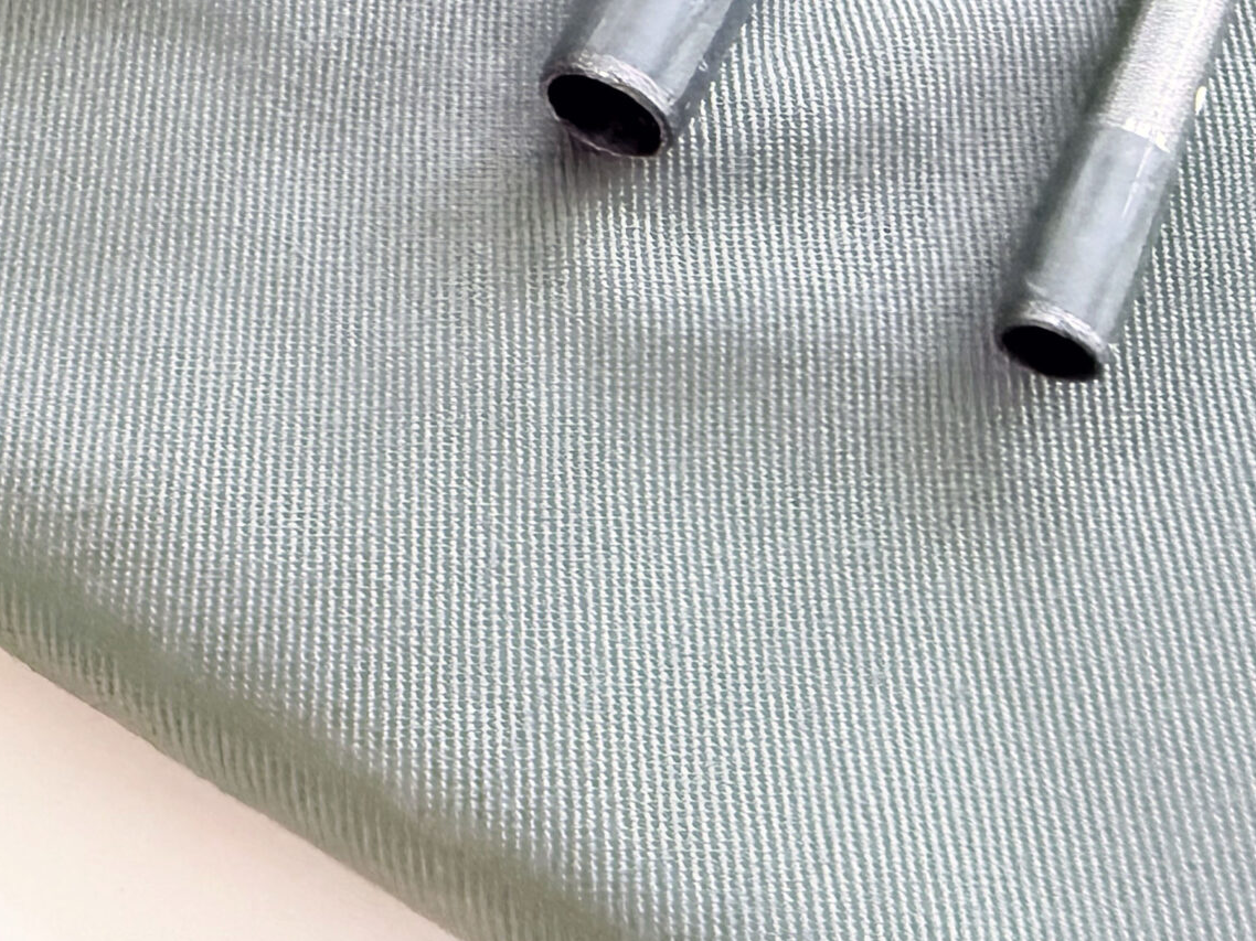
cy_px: -115
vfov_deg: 25.0
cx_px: 313
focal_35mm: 54
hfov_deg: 34.8
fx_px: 1959
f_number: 1.78
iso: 200
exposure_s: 1/91
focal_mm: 6.76
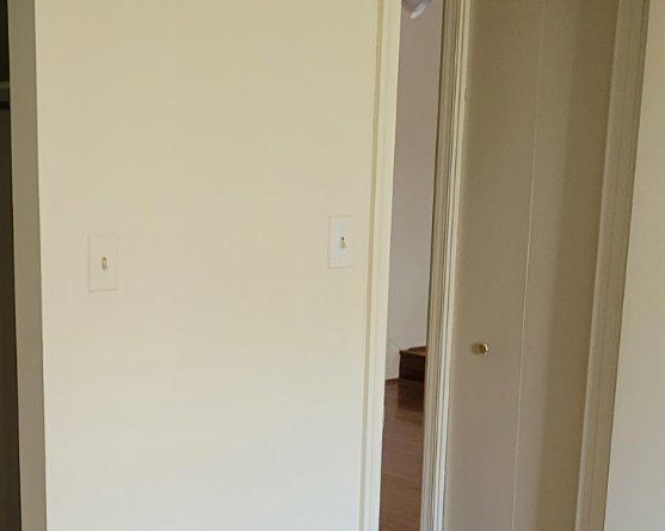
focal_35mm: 70
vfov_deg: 21.3
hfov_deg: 25.8
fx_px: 1377
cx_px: 5
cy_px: 487
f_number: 1.8
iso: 320
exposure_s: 1/40
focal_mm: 5.4
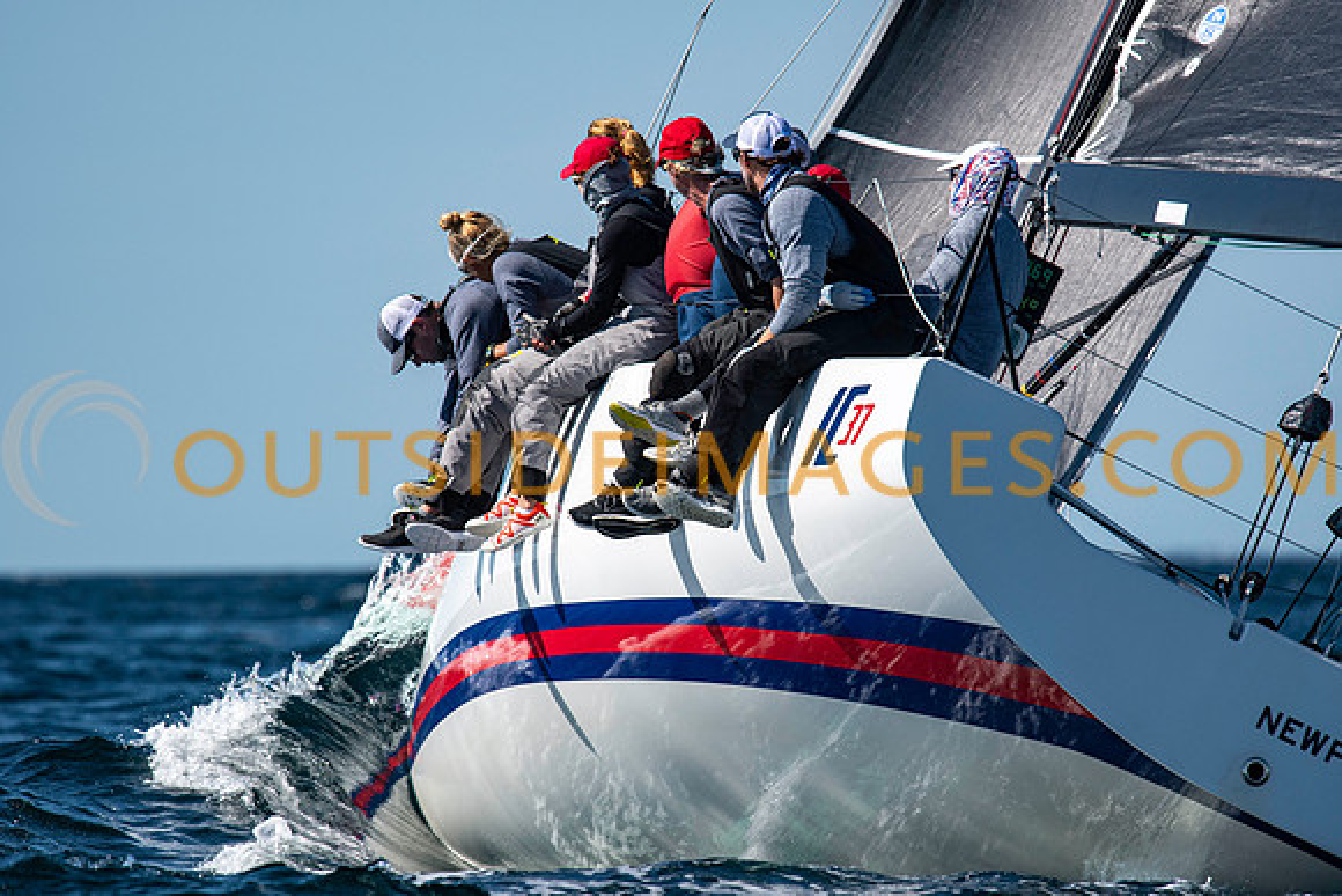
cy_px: 448
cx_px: 671
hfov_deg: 4.6
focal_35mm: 450
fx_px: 16778
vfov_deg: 3.1
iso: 320
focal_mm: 300
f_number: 5
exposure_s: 1/3200
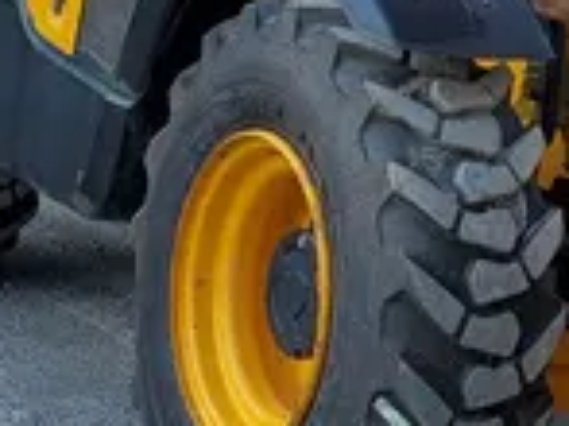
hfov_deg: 14.6
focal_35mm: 130
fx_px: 2135
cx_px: 720
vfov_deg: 11.2
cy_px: -45
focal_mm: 4.3
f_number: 2.4
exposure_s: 1/396
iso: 50
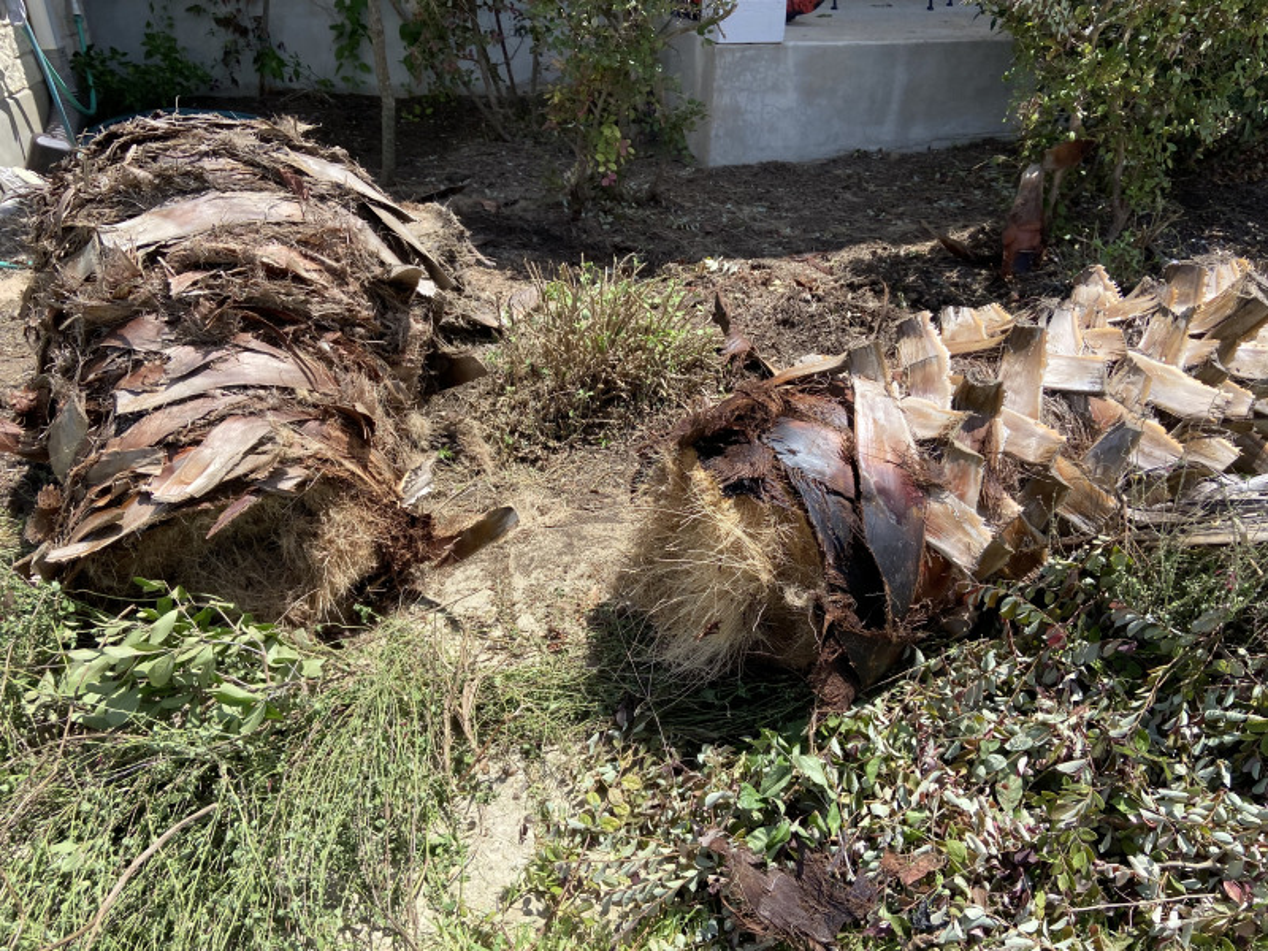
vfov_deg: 53.1
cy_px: 476
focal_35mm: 26
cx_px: 634
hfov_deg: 67.3
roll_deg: +1.2
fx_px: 952
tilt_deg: -29.2
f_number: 1.8
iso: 32
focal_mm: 4.25
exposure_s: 1/1522
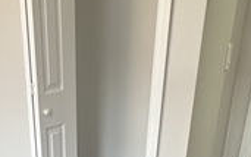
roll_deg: +0.7
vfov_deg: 19.5
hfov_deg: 34.7
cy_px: 234
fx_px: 397
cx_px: 81
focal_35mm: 58
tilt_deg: -30.3
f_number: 2.2
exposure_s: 1/60
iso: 250
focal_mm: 2.22
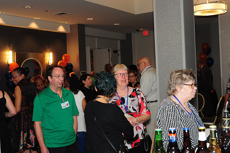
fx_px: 306
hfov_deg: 41.2
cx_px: 115
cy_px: 76
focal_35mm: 48
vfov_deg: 28.0
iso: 1000
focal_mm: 32
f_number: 6.3
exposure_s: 1/60
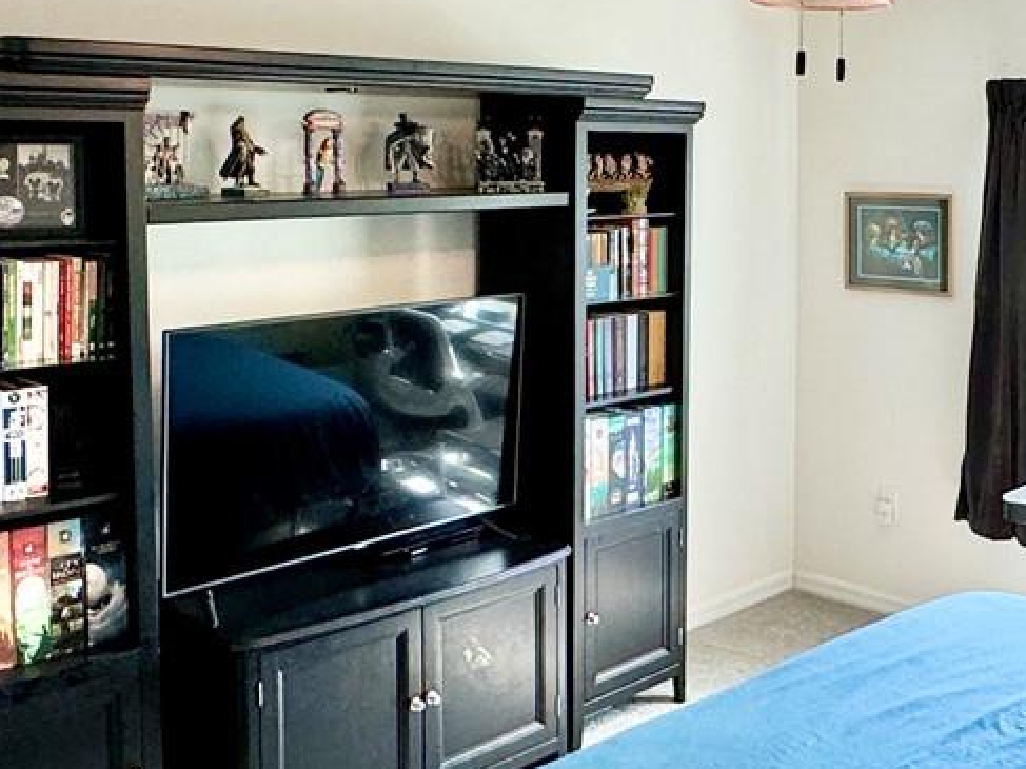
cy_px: 257
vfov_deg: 31.3
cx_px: 699
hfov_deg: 40.6
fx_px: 1363
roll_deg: -0.5
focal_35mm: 46
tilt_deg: -3.1
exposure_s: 1/120
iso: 160
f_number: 2.2
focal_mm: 2.22
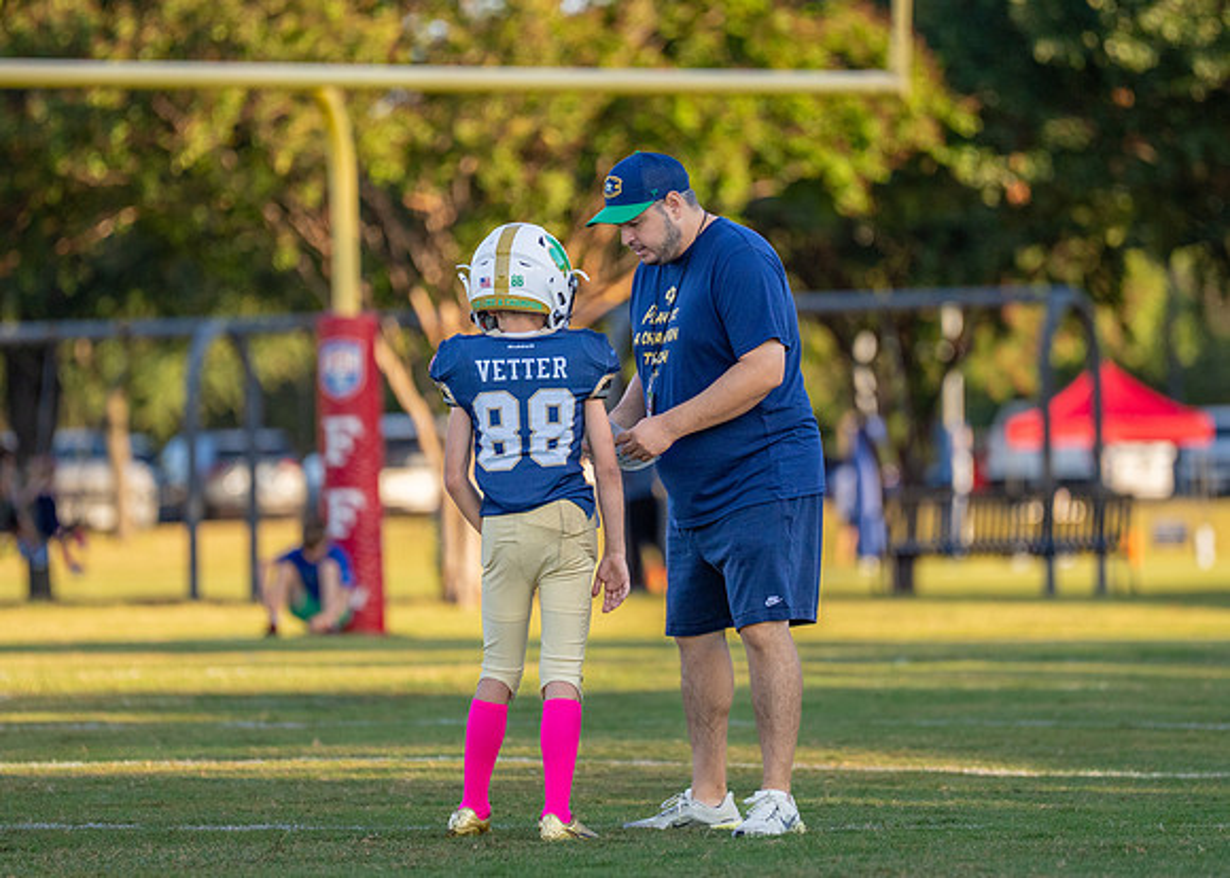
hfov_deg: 6.5
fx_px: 10775
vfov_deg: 4.7
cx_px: 631
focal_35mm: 309
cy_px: 423
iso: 400
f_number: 2.8
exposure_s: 1/2500
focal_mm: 200
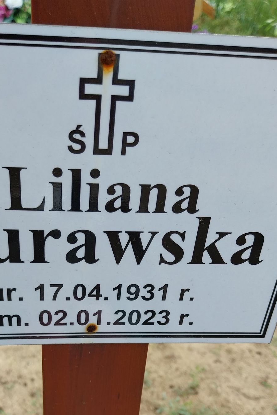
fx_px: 473
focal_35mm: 41
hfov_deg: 32.4
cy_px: 300
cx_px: 95
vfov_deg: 46.1
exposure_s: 1/361
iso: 25
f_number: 1.8
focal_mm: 4
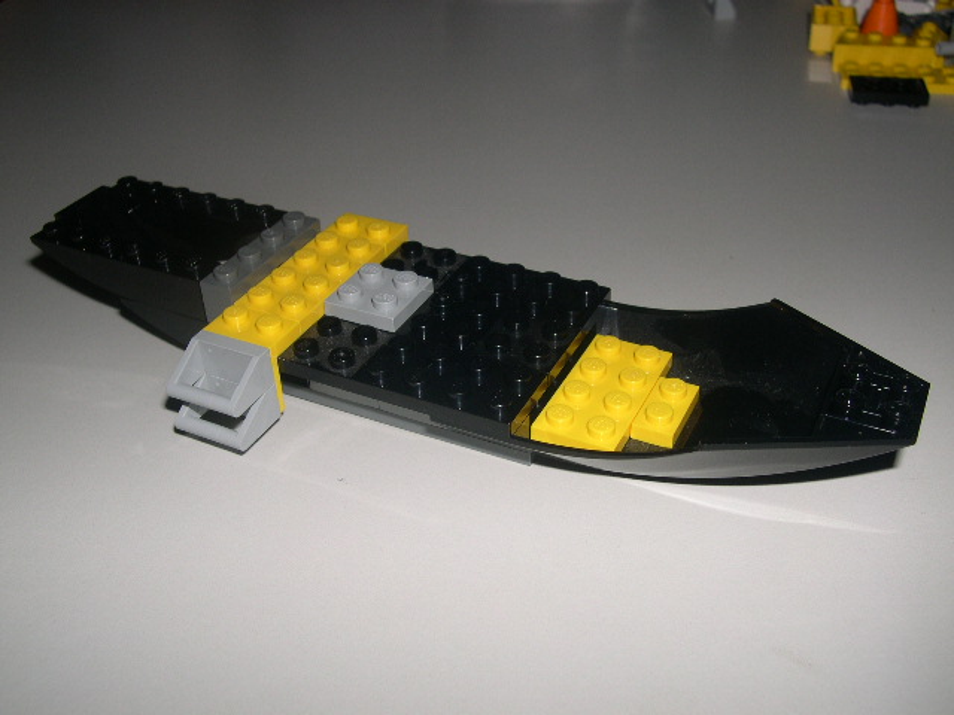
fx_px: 1047
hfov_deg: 49.0
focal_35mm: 38
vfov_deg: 37.7
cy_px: 358
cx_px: 477
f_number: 7.6
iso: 100
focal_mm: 8
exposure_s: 1/60
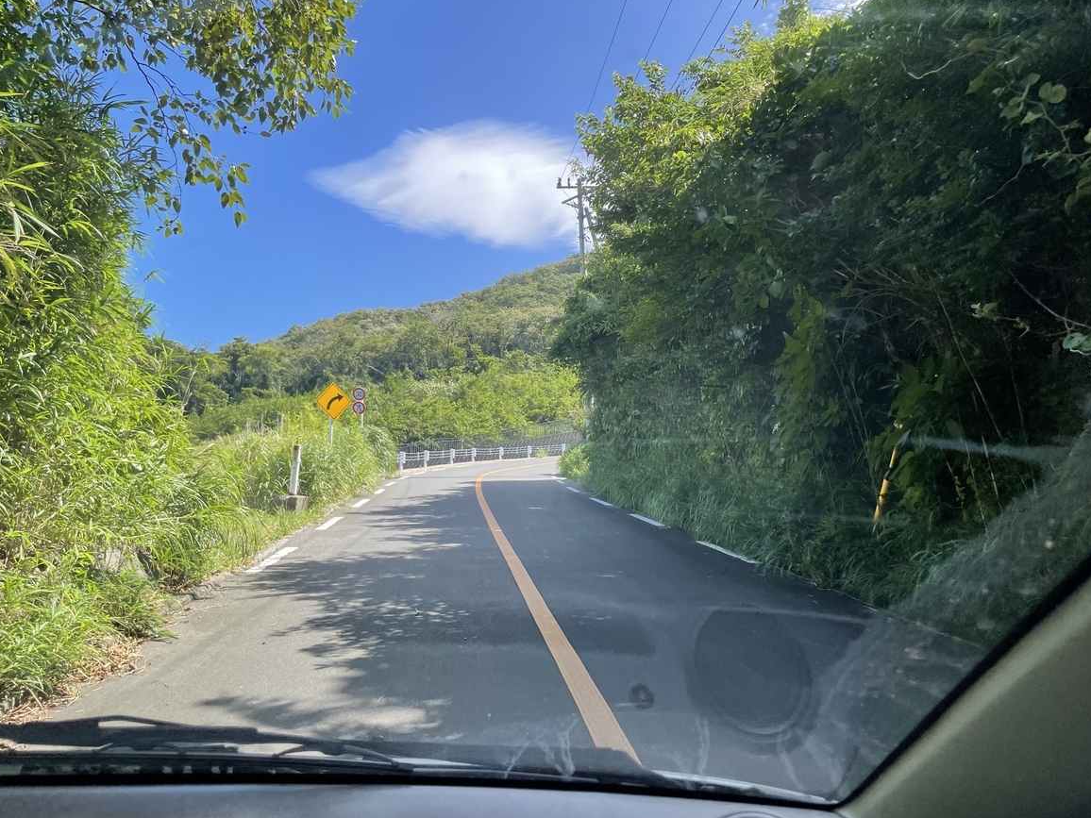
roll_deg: +0.7
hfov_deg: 65.3
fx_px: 851
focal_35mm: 27
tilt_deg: +4.9
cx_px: 551
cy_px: 406
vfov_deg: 51.4
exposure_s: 1/651
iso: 32
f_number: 1.6
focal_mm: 4.2
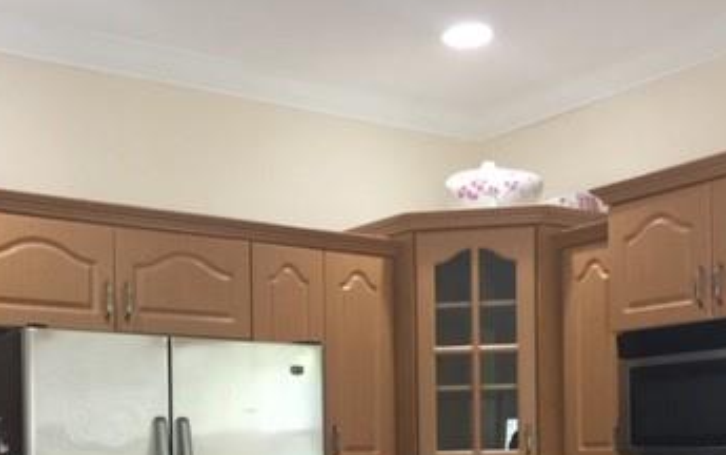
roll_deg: -0.1
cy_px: 484
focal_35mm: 57
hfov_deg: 35.6
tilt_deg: -1.9
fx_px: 1128
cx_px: 309
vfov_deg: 21.7
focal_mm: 4.15
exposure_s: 1/15
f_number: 2.2
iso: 125
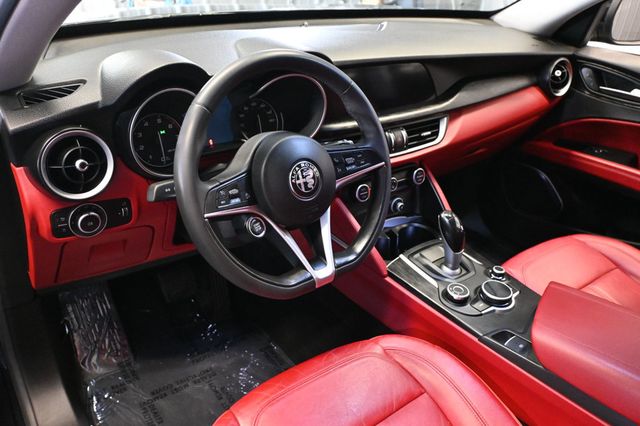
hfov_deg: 63.2
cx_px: 320
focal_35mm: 29
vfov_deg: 44.6
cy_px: 213
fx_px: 520
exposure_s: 1/60
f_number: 3.8
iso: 5000
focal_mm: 19.5
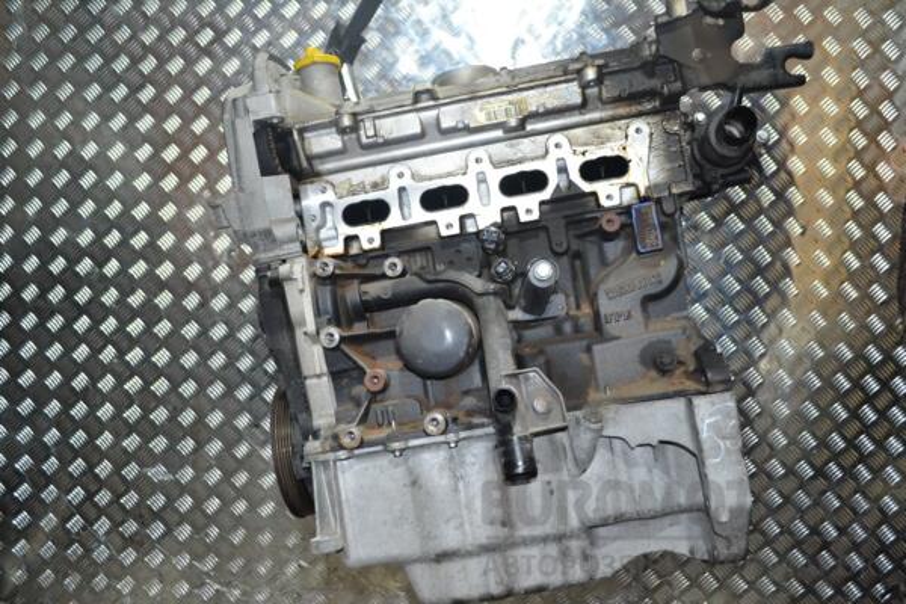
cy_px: 302
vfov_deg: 40.0
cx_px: 453
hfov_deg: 57.2
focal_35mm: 33
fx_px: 830
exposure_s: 1/60
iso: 1000
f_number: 4
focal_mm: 22
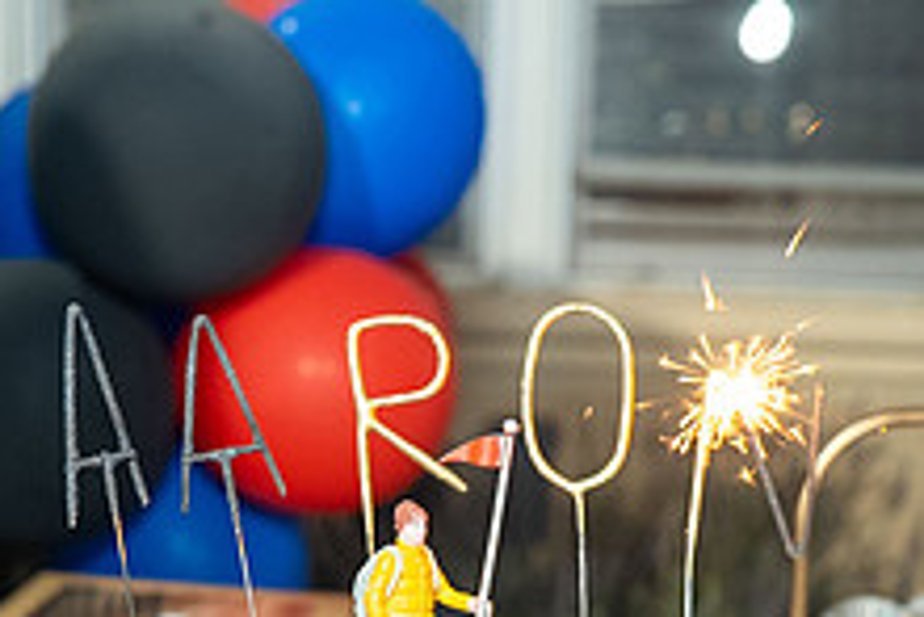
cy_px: 544
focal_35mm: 66
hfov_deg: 30.5
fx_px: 1695
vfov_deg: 20.3
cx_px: 475
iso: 640
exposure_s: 1/160
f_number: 3.5
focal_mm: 25
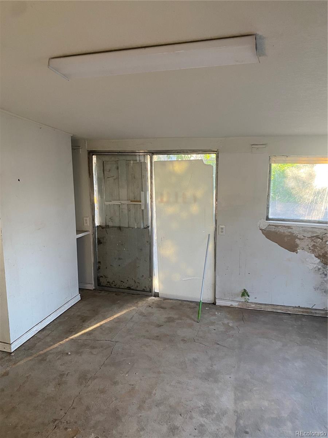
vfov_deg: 67.3
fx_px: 328
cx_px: 164
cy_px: 219
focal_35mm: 26
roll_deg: +0.0
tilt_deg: -8.0
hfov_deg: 53.1
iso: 100
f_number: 1.8
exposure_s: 1/60
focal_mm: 4.25
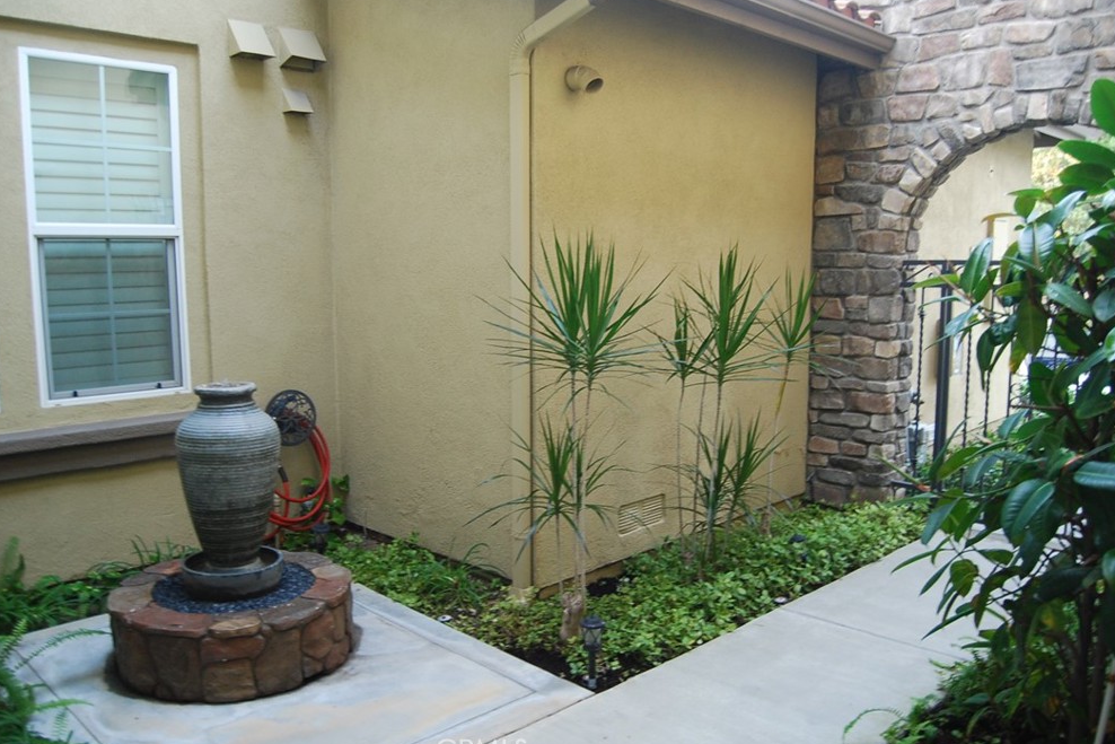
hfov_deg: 65.5
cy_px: 379
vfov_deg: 46.4
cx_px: 554
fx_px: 867
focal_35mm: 28
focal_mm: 18
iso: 400
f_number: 3.5
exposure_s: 1/13
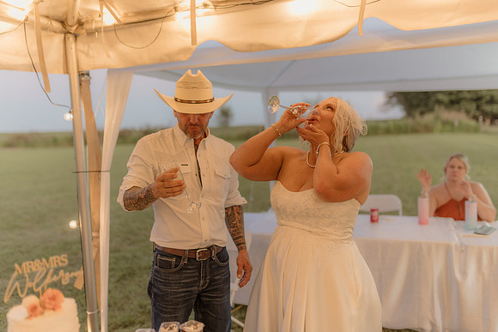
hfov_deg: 54.4
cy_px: 166
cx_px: 249
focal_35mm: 35
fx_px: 484
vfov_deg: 37.9
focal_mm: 35
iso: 500
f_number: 1.4
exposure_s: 1/125
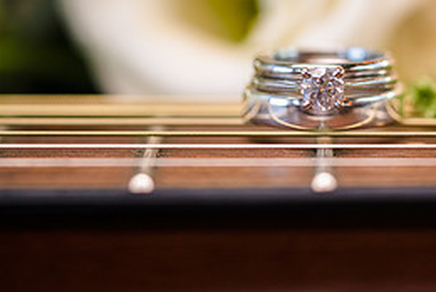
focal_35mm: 208
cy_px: 93
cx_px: 332
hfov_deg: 9.9
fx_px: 2522
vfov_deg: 6.6
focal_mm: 90
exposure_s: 1/320
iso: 1600
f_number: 2.8
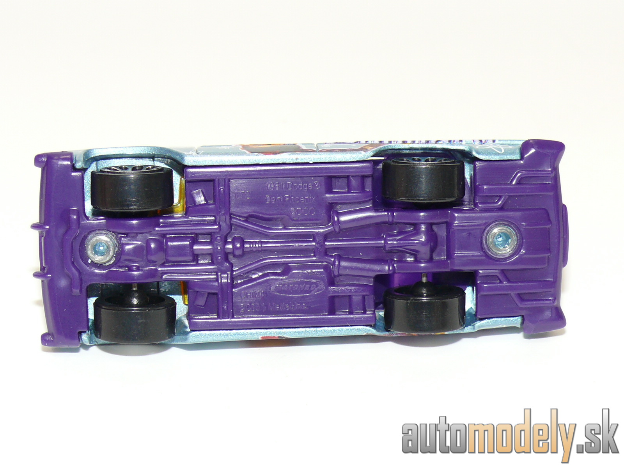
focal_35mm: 105
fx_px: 1893
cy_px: 234
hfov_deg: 18.7
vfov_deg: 14.1
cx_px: 312
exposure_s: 1/30
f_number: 4
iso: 100
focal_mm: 13.7
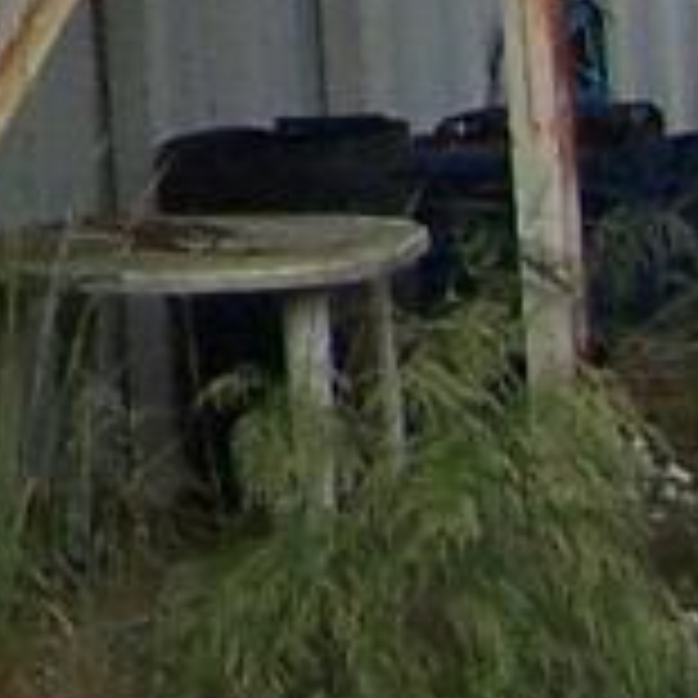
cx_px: -1981
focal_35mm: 336
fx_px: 7665
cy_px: -937
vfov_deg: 5.1
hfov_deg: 4.8
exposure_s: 1/250
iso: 80
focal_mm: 6.3
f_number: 2.8
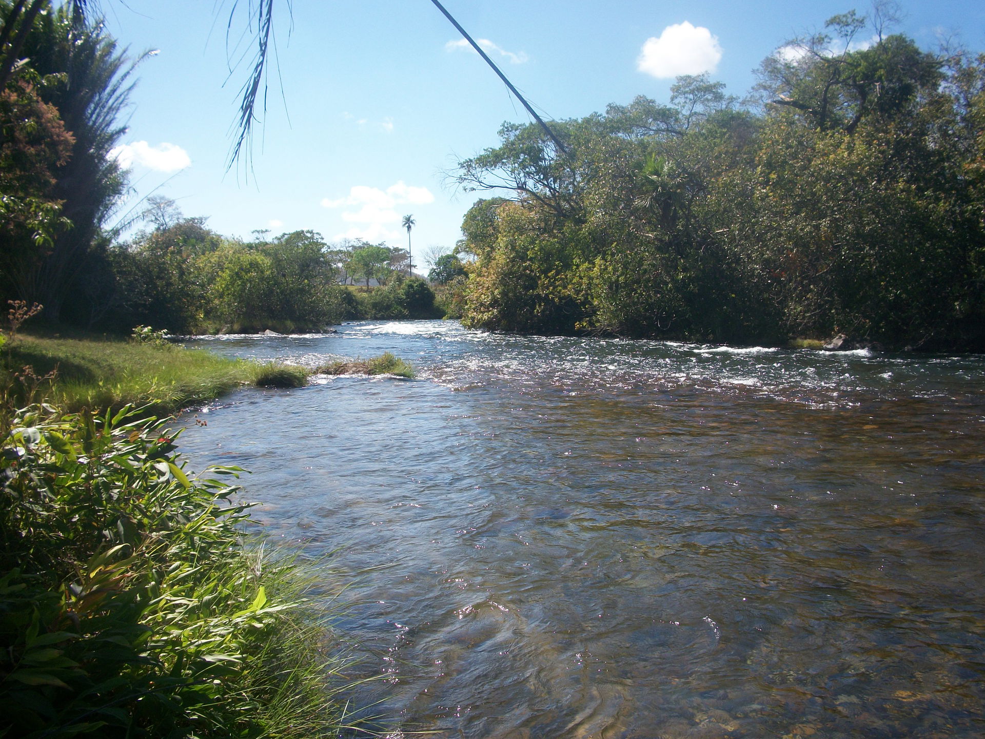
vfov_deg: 40.7
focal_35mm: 35
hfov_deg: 52.6
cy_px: 370
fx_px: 996
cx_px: 492
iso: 80
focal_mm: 6.3
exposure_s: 1/250
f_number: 5.6
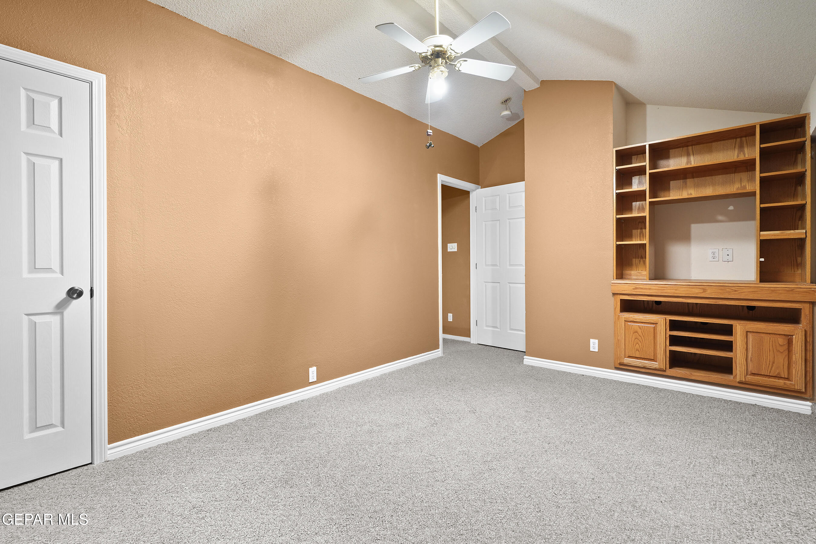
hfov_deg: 96.7
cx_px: 408
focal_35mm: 16
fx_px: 363
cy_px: 272
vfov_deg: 73.7
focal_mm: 16
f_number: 8
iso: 1600
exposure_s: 2
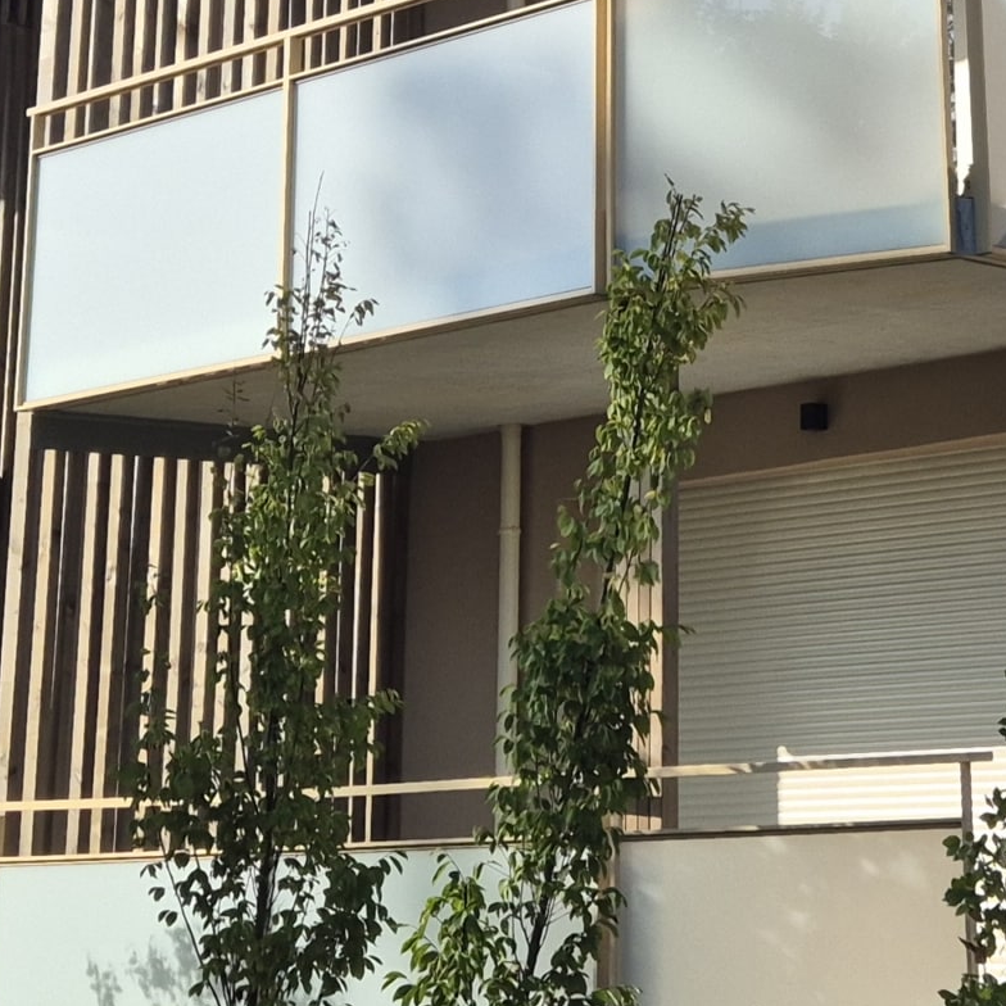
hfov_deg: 20.3
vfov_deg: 20.4
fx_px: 2729
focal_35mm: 83
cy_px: 86
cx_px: 971
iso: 25
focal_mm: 5.4
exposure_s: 1/1212
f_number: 1.8
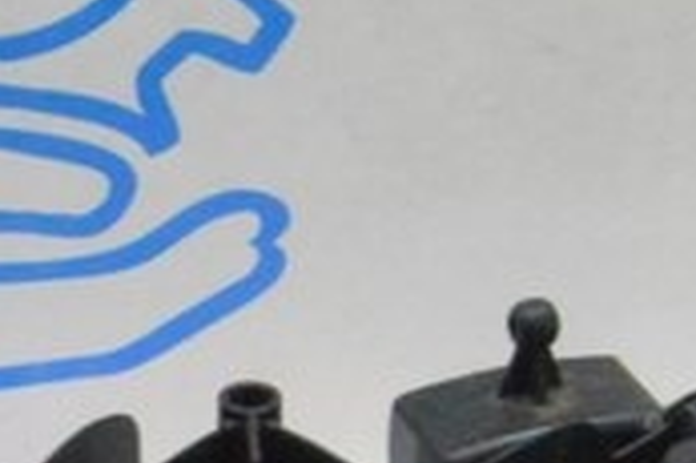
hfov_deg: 7.4
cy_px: 674
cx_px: -205
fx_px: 5330
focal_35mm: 276
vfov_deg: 4.9
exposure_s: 1/20
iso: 6400
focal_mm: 31
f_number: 20
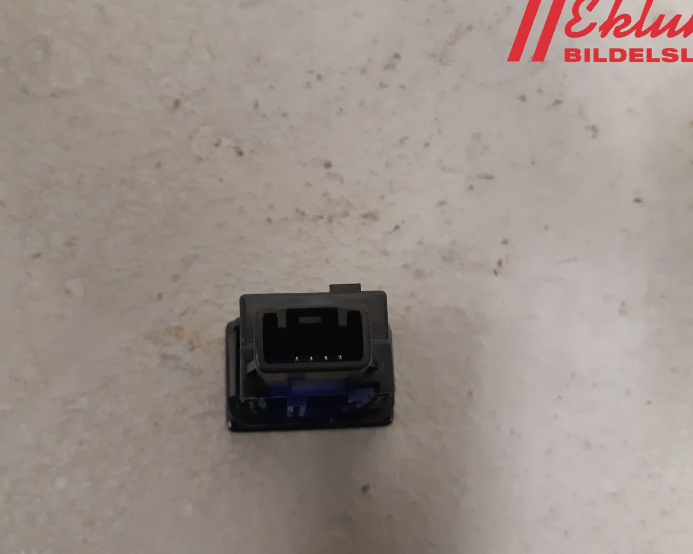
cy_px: 317
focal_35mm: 32
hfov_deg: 55.6
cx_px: 332
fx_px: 656
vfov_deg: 45.7
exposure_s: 1/33
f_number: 1.7
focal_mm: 3.93
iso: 250
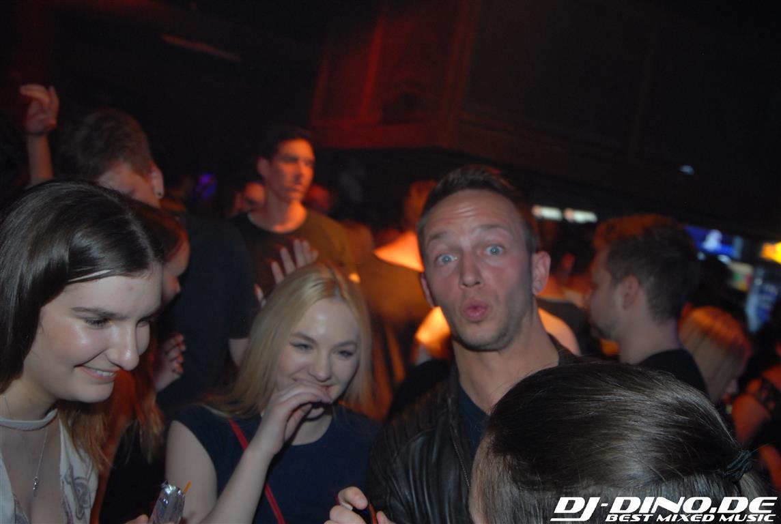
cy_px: 262
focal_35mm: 36
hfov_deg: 53.0
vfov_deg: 37.0
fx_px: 783
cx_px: 390
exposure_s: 1/15
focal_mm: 24
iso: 400
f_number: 6.3
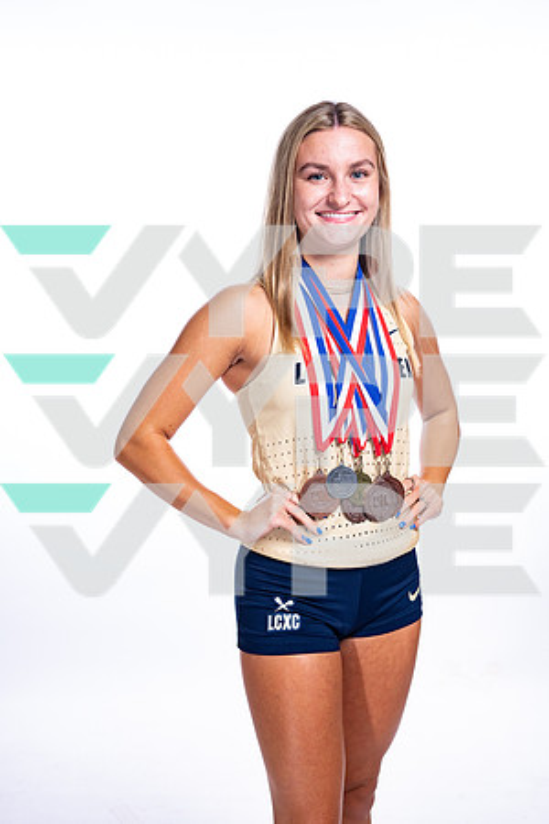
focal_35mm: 50
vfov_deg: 39.6
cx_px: 274
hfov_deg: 27.0
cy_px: 412
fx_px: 1144
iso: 400
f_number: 5.6
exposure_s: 1/250
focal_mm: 50
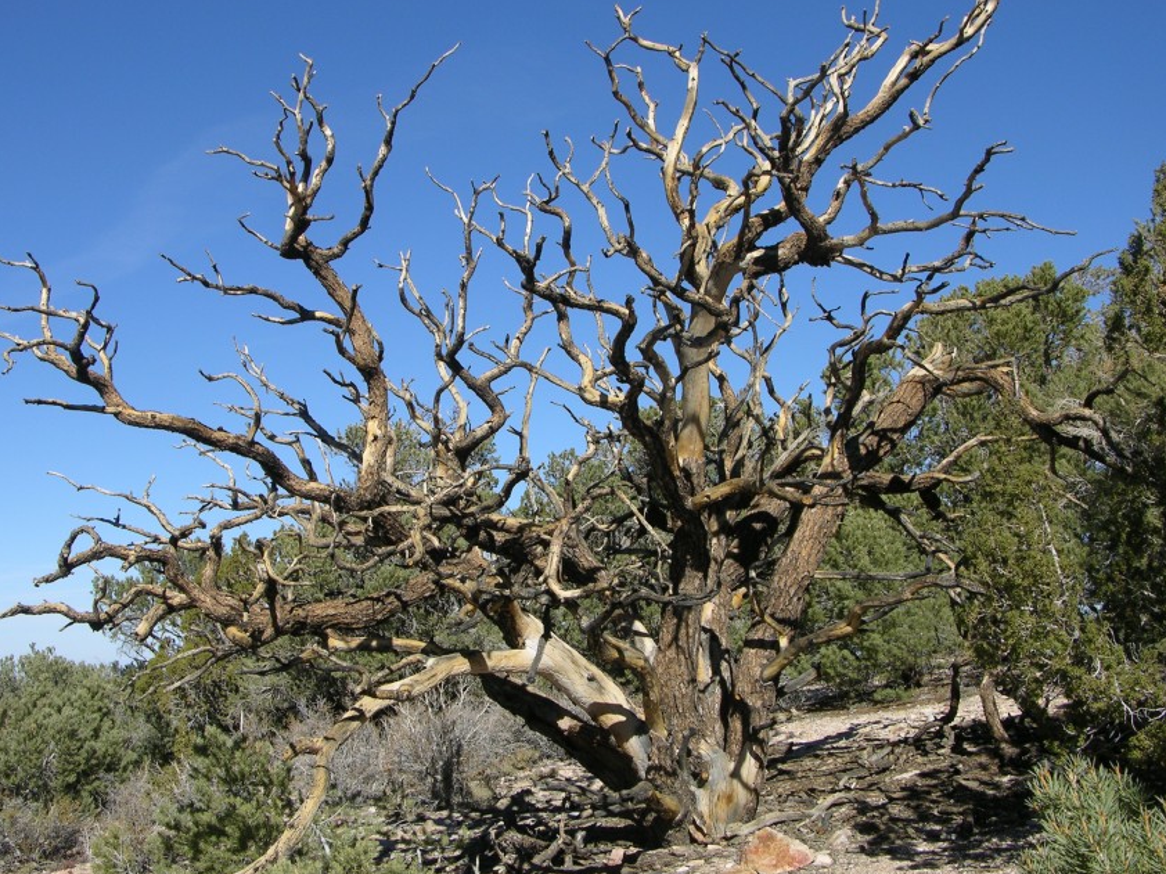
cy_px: 439
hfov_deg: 42.0
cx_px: 523
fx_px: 1515
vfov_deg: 32.2
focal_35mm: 45
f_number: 6.4
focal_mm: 9.5
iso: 50
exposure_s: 1/250
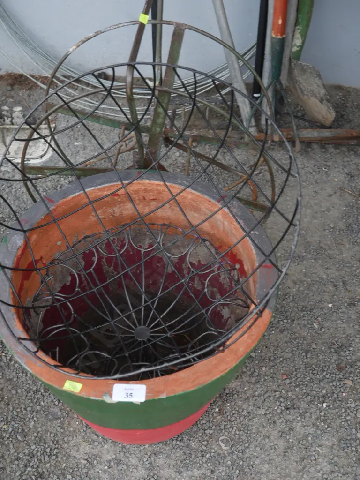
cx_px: 180
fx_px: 582
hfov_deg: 34.3
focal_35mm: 42
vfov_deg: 44.8
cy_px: 240
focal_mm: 21
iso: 320
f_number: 4.6
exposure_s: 1/60
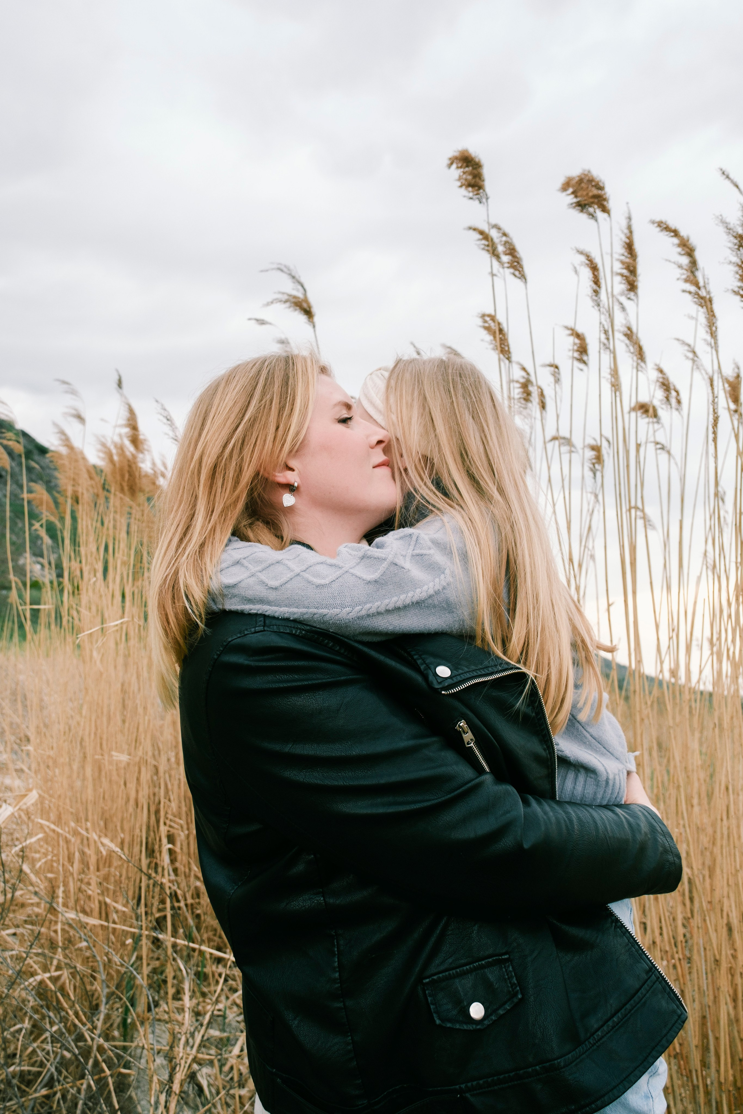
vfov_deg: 73.7
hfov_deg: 53.1
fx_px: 743
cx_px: 372
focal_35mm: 24
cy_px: 557
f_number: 4
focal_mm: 16
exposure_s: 1/400
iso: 800
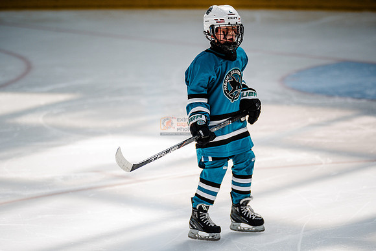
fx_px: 1943
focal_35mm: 186
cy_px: 126
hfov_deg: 11.1
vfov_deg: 7.4
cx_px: 188
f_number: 3.2
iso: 1250
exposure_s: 1/2500
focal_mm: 186
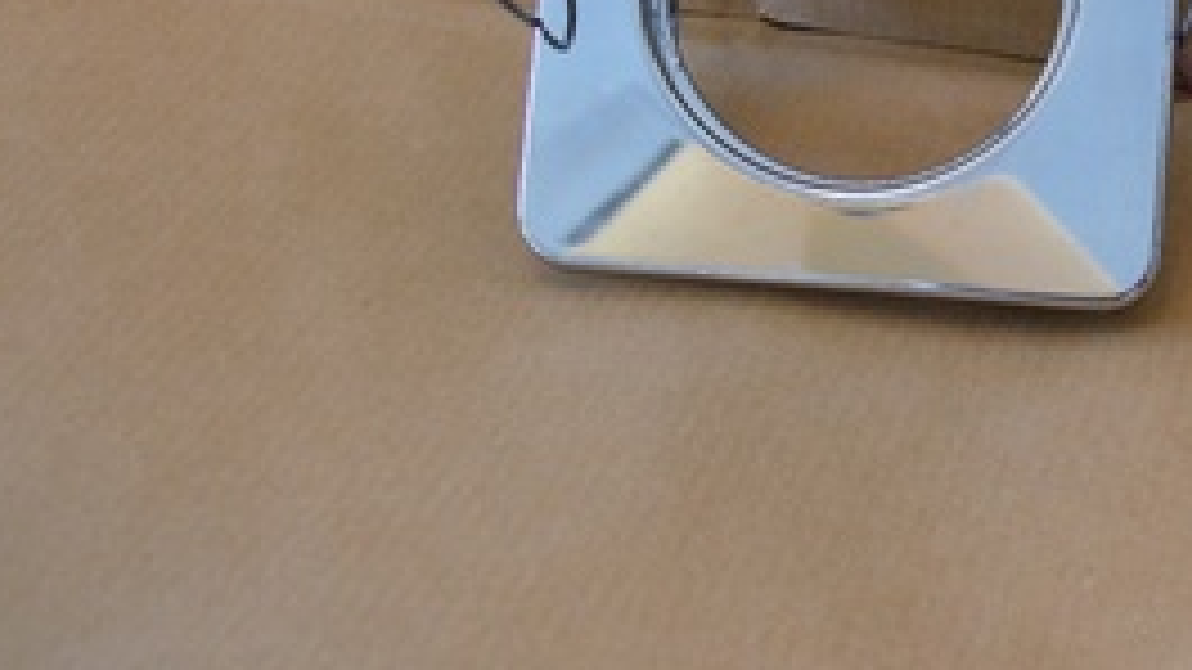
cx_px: 837
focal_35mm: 79
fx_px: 2497
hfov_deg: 26.6
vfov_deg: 15.2
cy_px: 130
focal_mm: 7.9
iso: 150
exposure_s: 1/25
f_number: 3
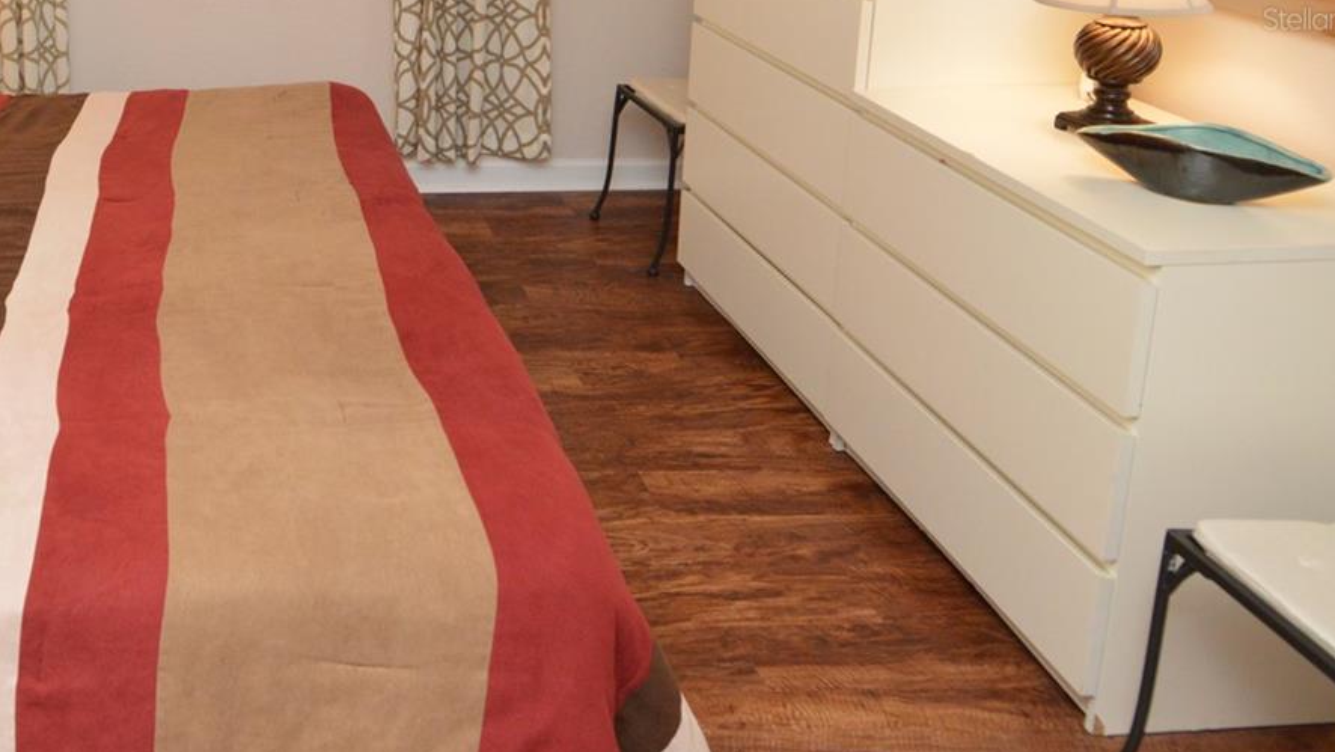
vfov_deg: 32.2
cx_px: 191
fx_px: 1204
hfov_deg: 52.6
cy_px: 19
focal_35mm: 34
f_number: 4
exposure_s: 1/60
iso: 800
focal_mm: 12
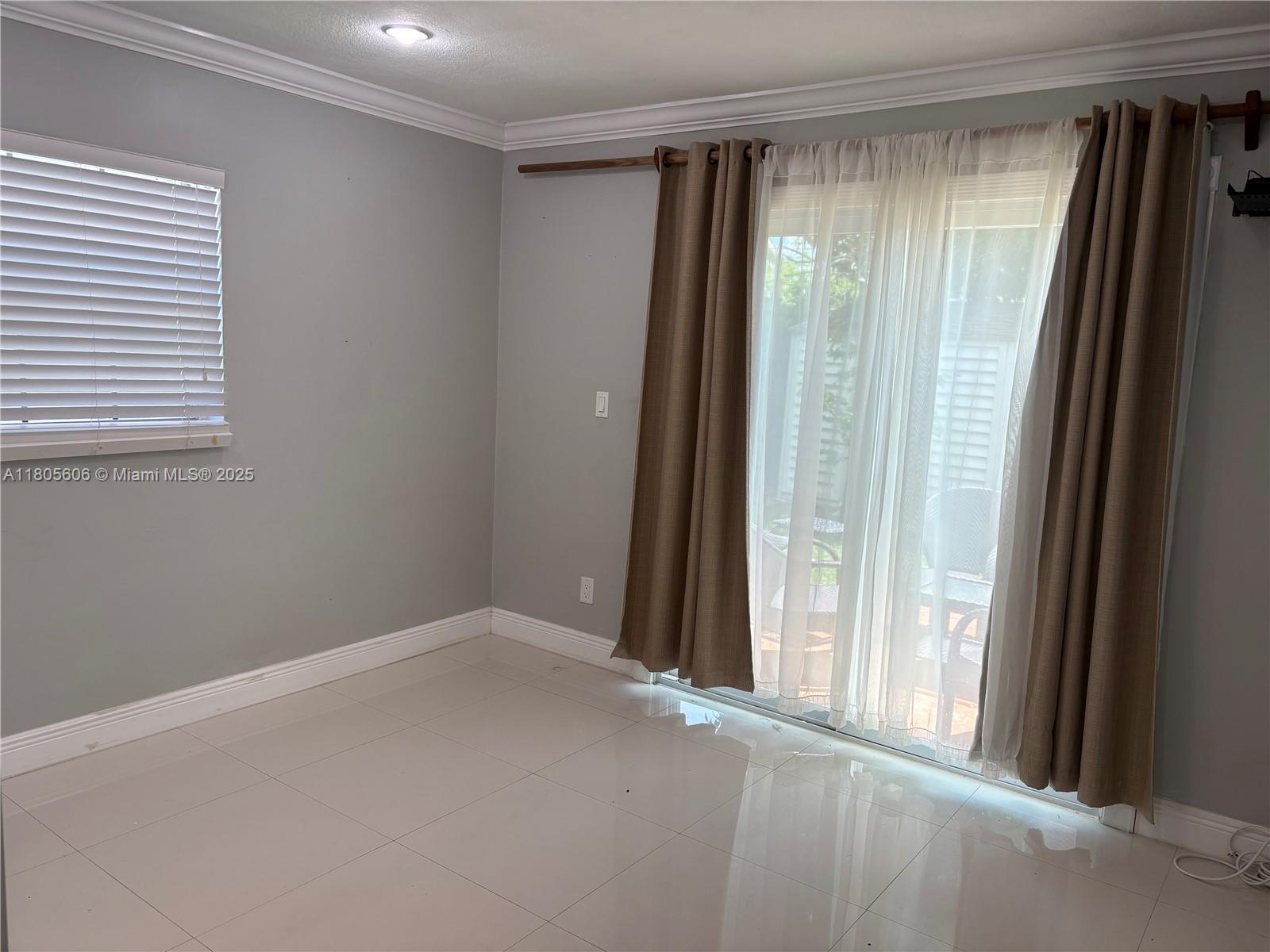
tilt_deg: -8.3
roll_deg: -2.2
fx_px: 954
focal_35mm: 26
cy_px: 476
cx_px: 635
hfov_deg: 67.3
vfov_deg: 53.1
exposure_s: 1/136
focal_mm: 5.96
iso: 32
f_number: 1.6
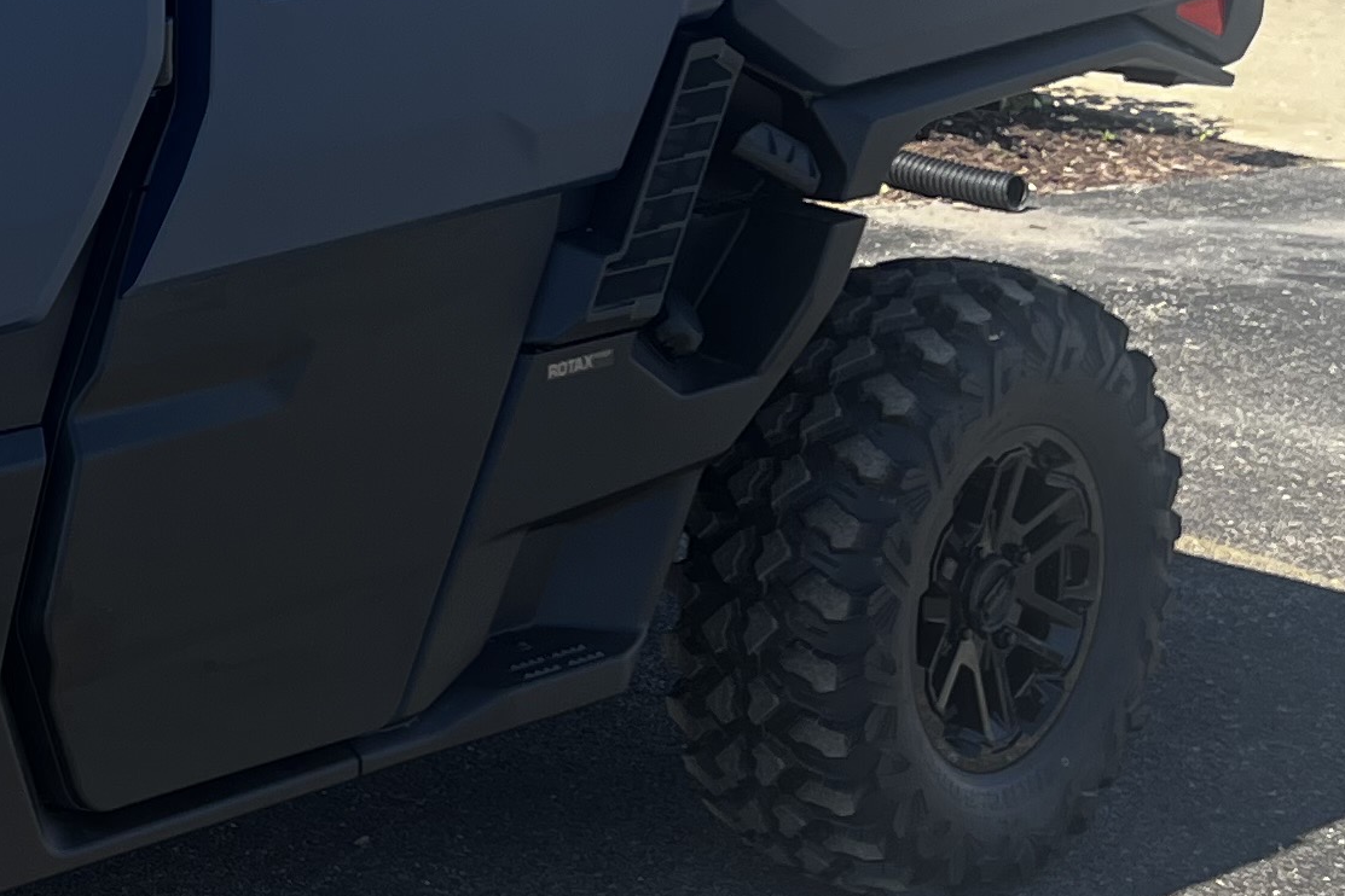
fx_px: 3661
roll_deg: -0.2
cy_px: 83
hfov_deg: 18.5
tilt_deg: -7.6
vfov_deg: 13.8
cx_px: -661
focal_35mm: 98
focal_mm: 5.7
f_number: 1.5
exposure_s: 1/1089
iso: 50
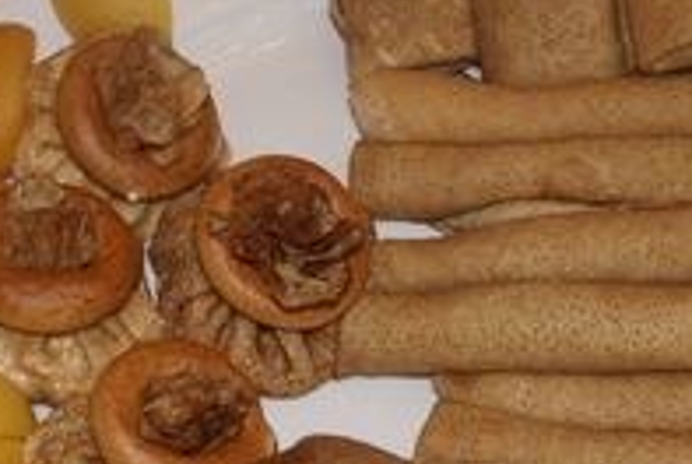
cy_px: 262
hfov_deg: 19.8
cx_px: 372
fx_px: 1983
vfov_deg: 13.3
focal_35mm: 103
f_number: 5.6
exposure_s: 1/60
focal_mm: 30
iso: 400
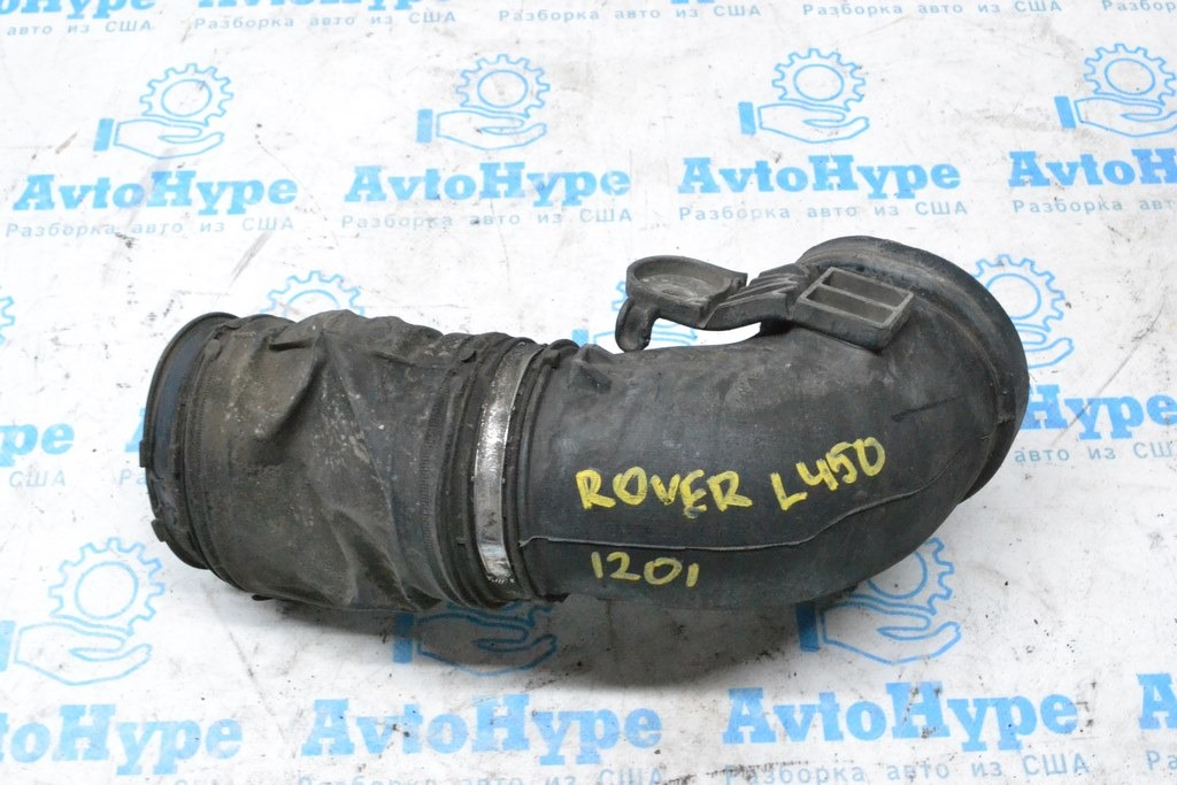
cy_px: 392
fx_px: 1373
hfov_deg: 46.4
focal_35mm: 42
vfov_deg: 31.9
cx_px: 588
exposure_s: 1/125
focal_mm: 28
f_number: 10
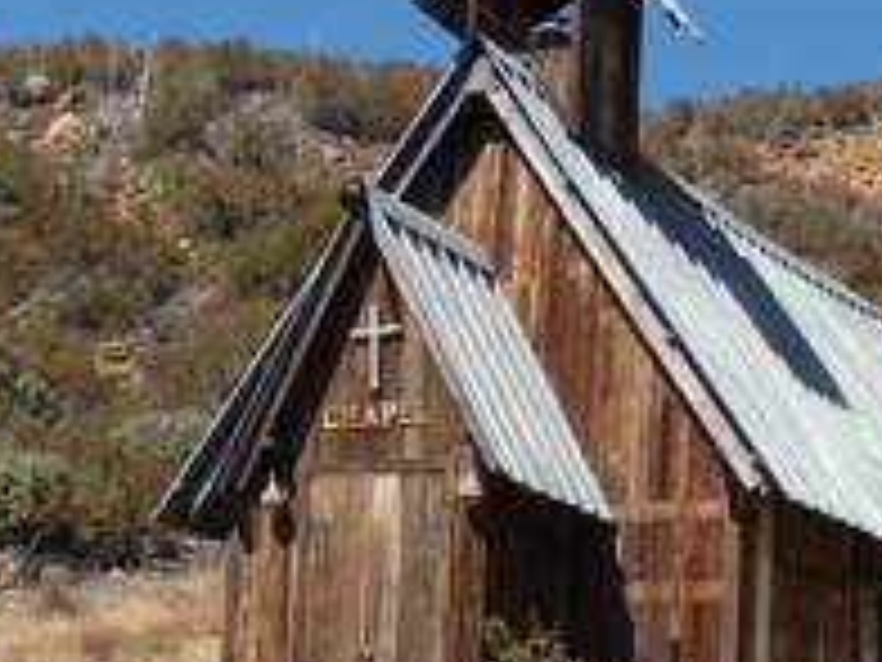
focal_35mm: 102
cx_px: 698
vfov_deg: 14.5
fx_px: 2599
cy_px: 396
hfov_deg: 19.1
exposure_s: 1/640
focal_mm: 8.8
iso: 80
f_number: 3.8
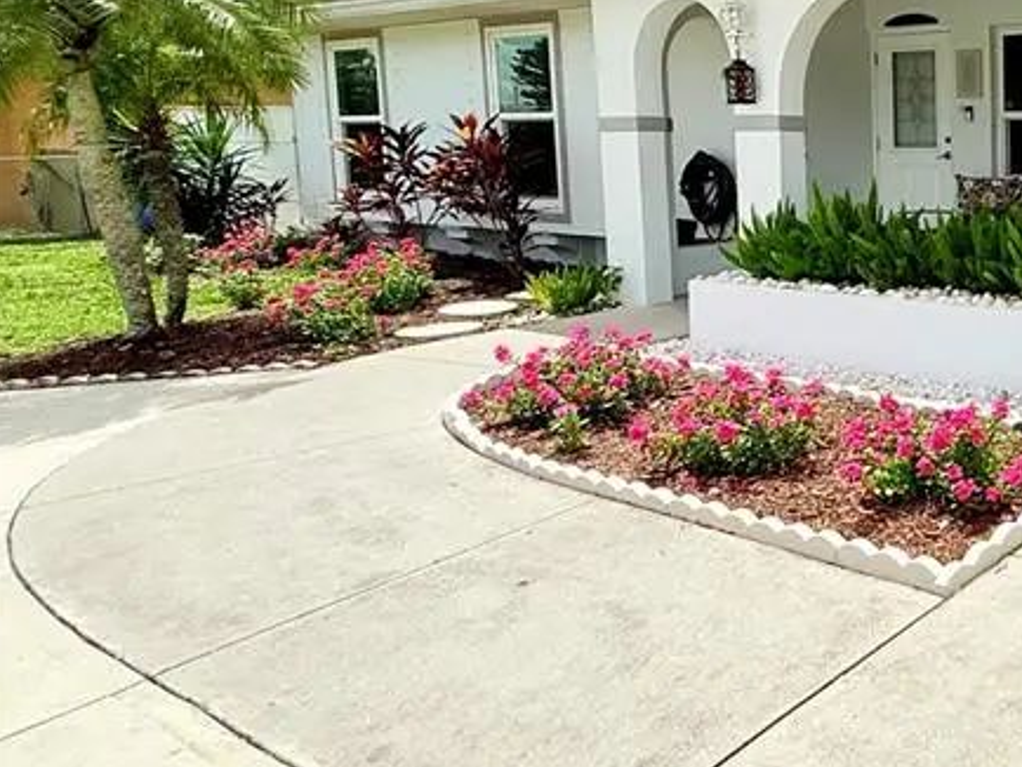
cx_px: 1199
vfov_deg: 42.3
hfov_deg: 40.6
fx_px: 975
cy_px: 240
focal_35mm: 33
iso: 50
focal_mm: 2.22
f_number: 2.2
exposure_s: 1/3460
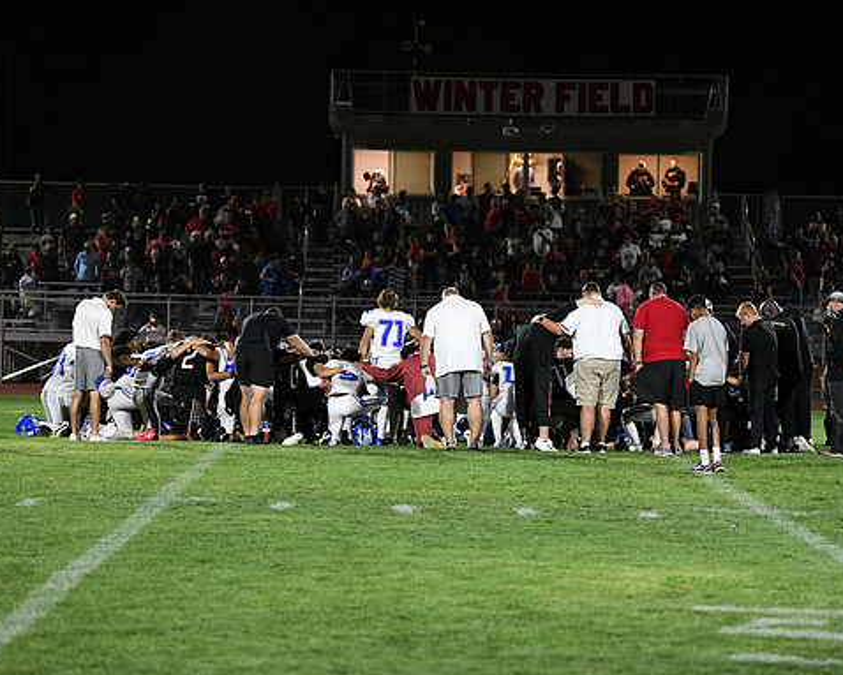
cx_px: 443
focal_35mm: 132
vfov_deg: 11.7
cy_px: 339
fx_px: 3295
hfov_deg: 14.6
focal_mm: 116
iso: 5000
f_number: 2.8
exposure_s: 1/500
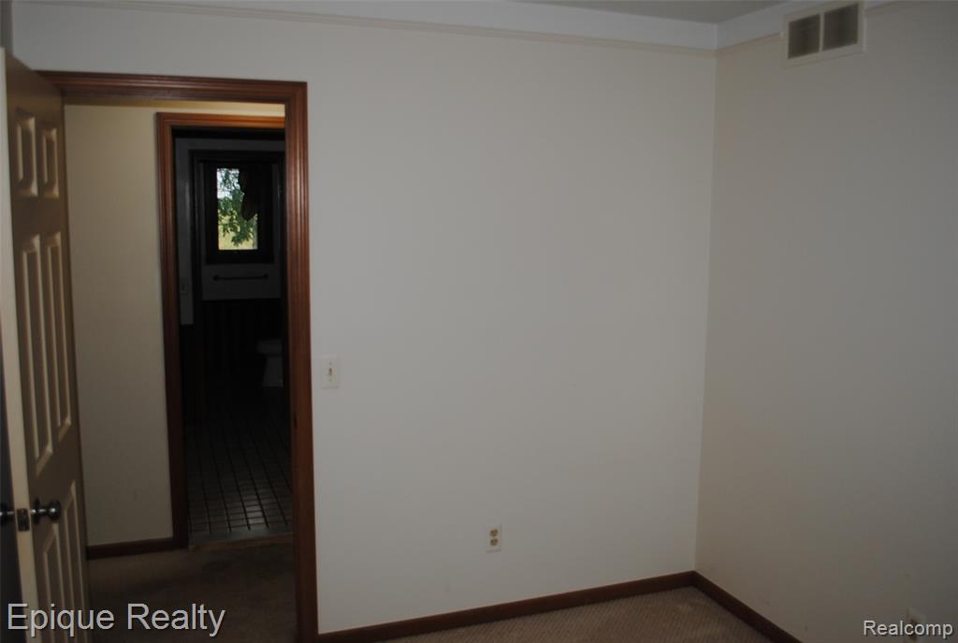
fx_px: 800
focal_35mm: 30
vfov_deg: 43.8
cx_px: 479
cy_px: 322
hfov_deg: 61.8
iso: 200
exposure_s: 1/60
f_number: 3.8
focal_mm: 20
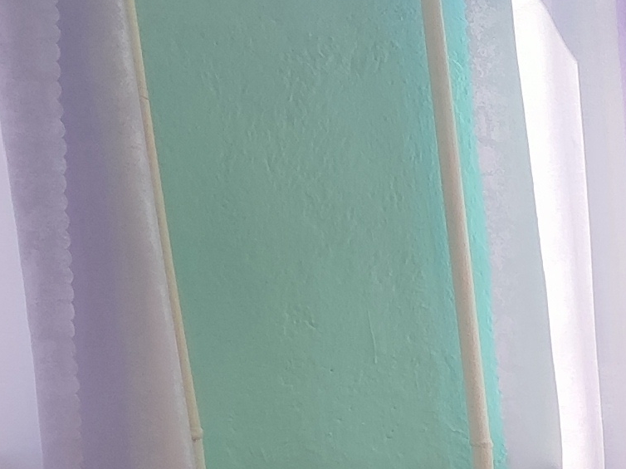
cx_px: 1520
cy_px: 670
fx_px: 2260
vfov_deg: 11.4
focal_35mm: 125
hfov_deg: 12.3
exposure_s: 1/612
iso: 50
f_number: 1.8
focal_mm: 5.4
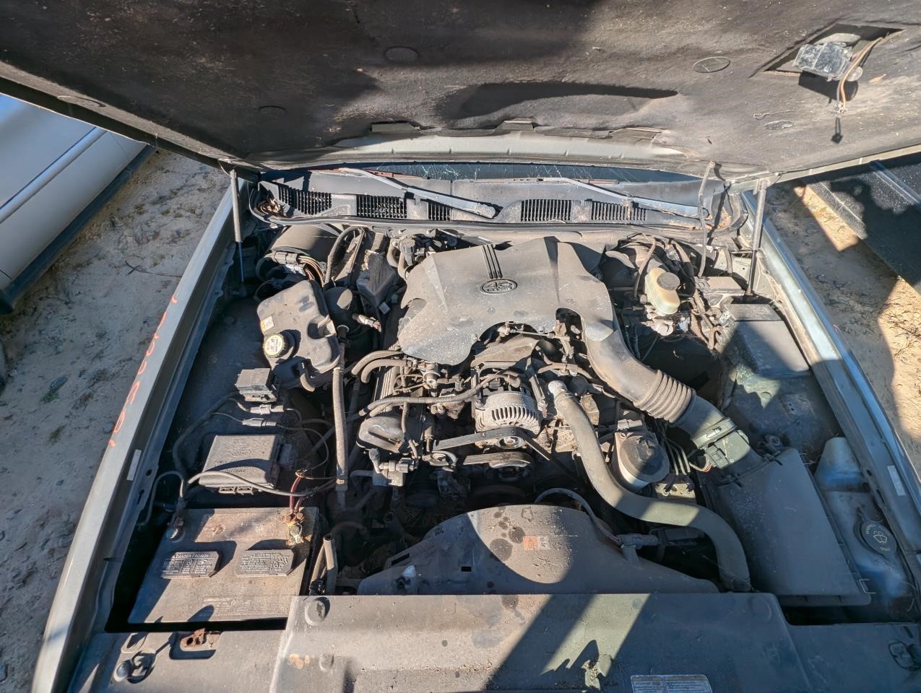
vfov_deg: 90.1
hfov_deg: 106.1
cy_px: 346
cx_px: 460
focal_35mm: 13
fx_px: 346
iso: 46
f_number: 2.2
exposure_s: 1/612
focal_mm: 1.95
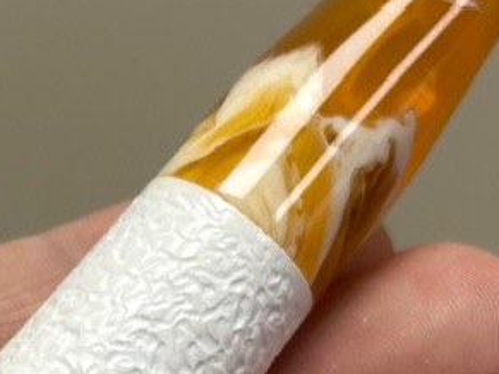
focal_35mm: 211
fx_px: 3040
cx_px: -5
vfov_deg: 7.0
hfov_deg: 9.3
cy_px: 352
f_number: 1.78
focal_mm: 6.86
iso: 50
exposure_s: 1/121
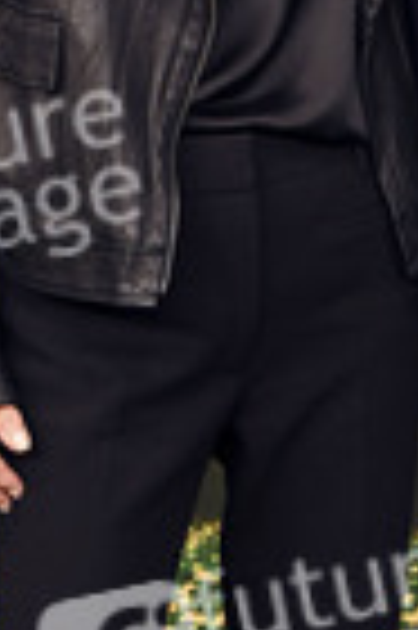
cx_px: 400
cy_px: -27
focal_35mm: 203
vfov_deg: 10.1
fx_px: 3544
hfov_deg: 6.7
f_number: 6
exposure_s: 1/200
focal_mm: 71
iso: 1600
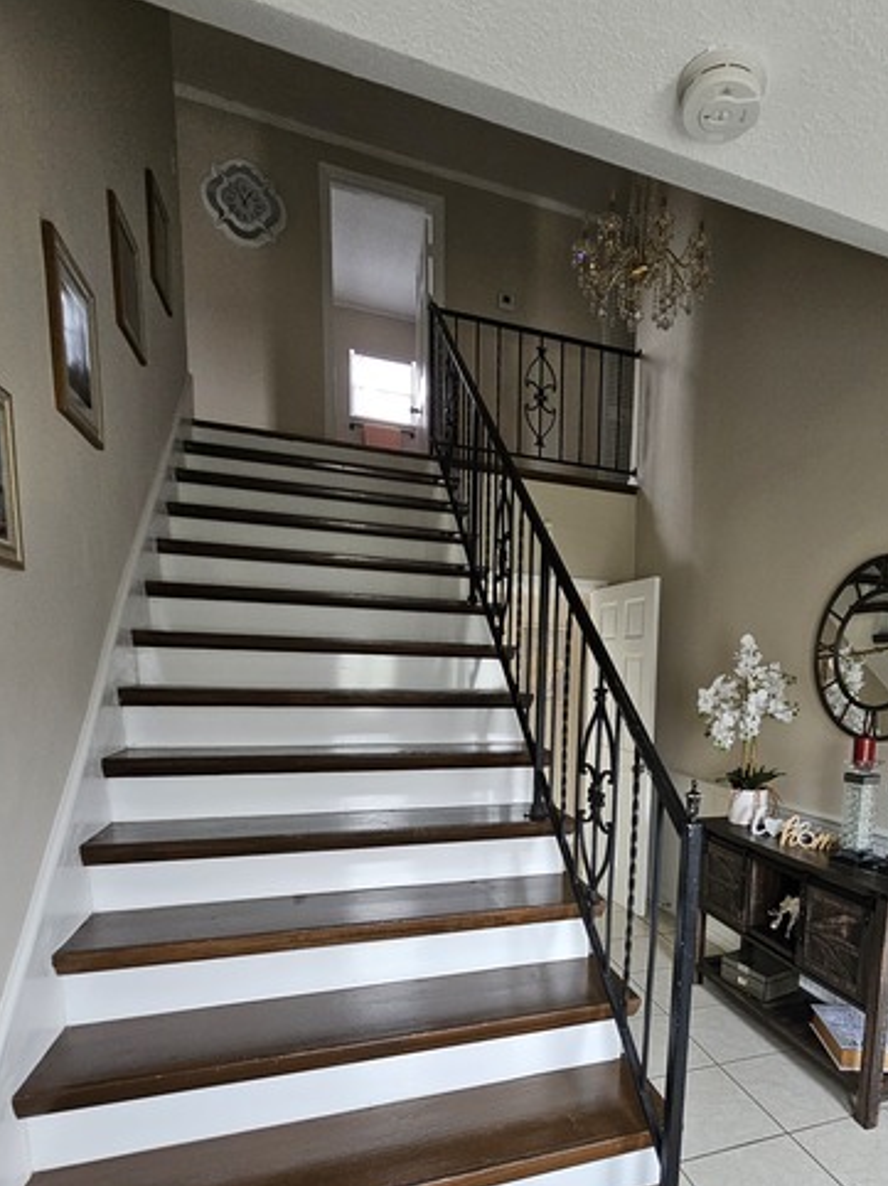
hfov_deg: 69.6
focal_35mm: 18
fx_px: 616
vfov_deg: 85.2
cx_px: 590
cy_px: 774
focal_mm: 2.2
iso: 320
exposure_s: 1/100
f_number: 2.2
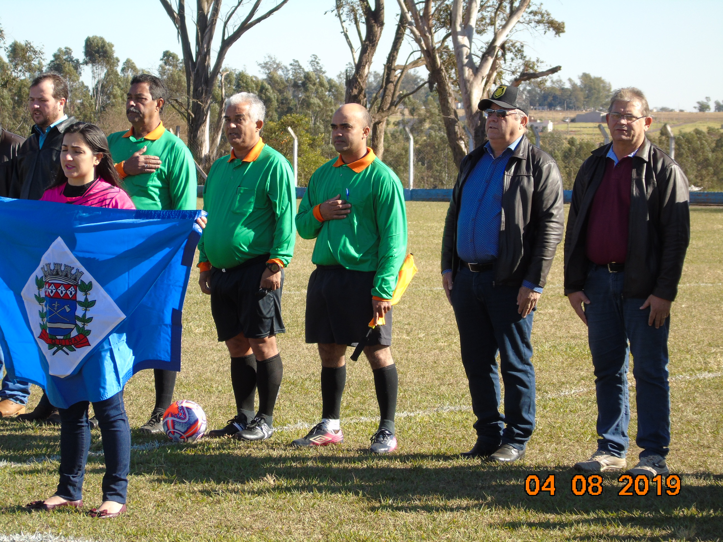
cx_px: 362
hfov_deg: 15.9
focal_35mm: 124
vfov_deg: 12.0
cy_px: 271
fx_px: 2590
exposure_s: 1/200
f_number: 4.6
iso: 80
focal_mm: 22
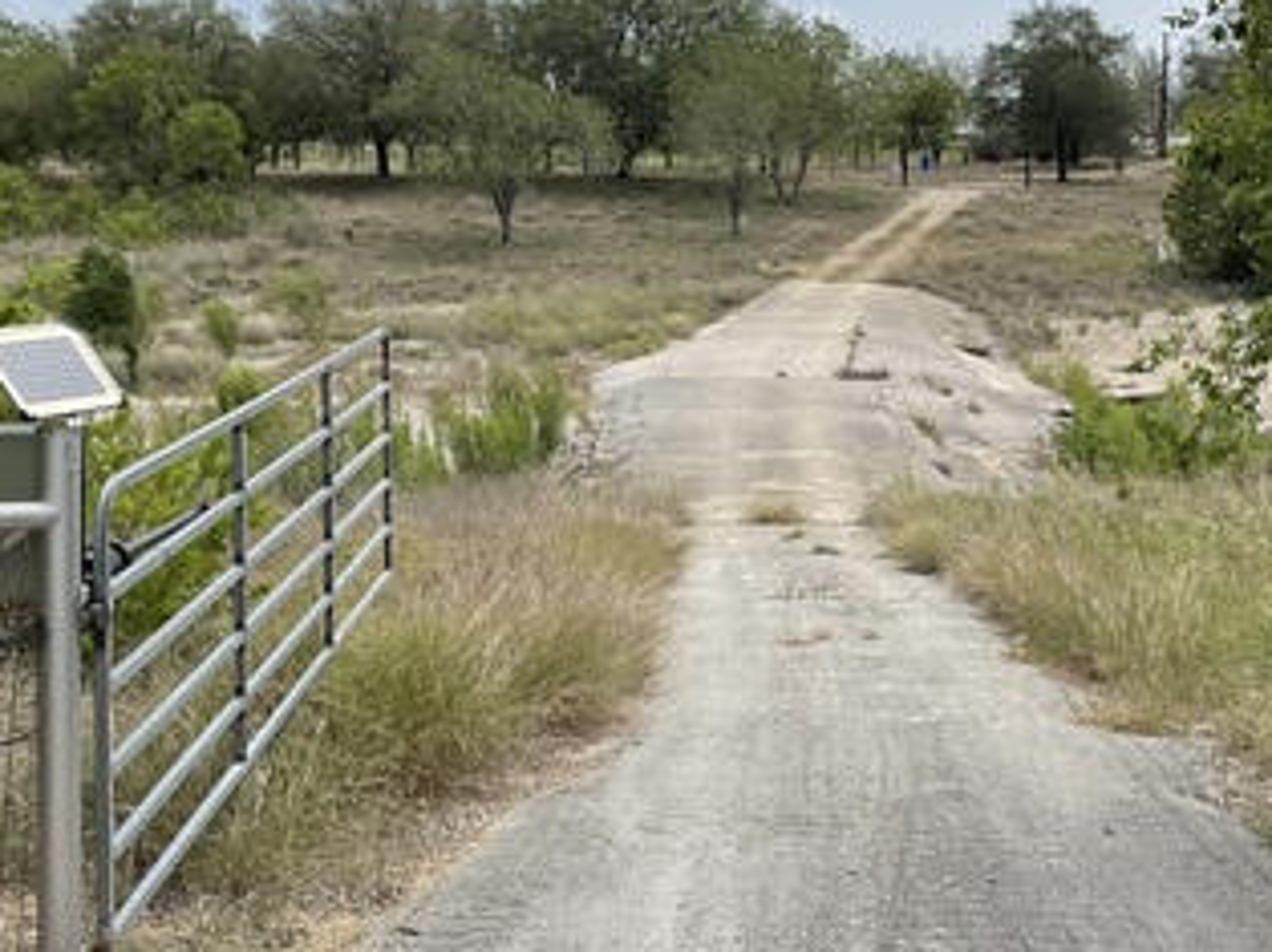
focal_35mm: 53
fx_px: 1946
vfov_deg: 27.1
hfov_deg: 35.9
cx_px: 839
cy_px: 247
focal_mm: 4.2
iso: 32
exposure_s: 1/4651
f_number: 1.6
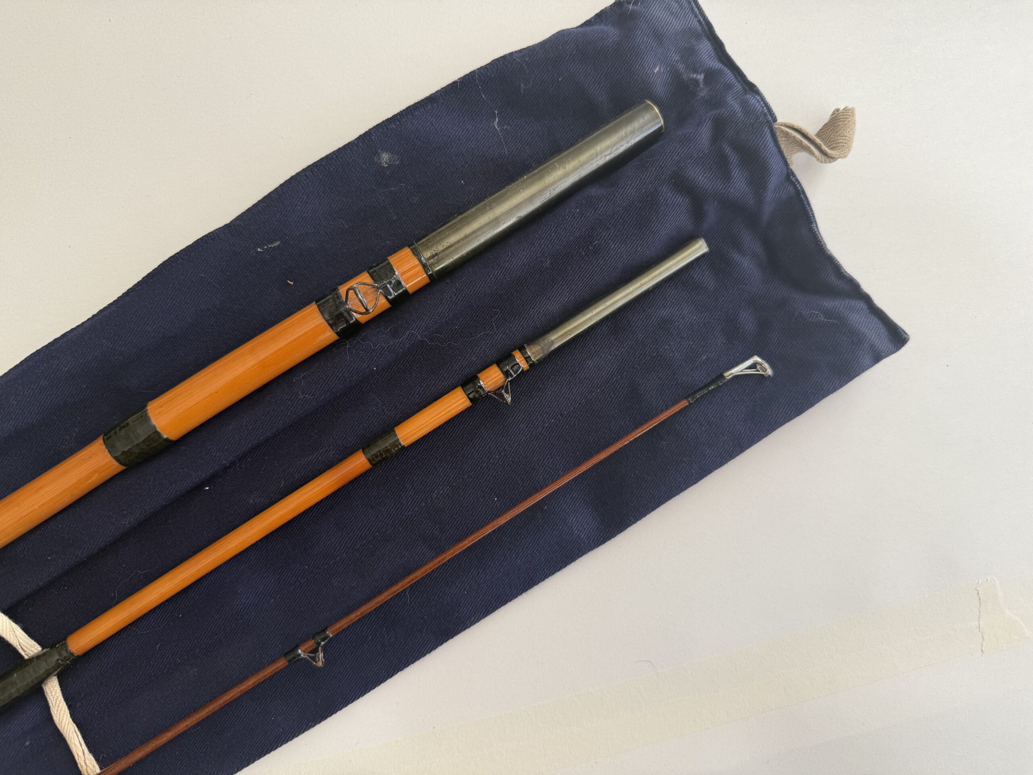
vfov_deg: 56.8
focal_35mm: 24
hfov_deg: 71.6
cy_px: 388
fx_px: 716
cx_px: 516
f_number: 1.78
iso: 64
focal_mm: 6.76
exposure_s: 1/147
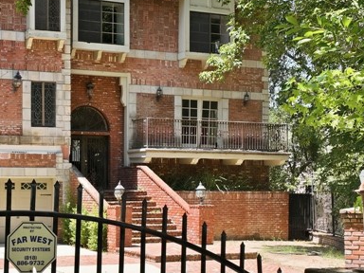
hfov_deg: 29.2
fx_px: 673
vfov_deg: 22.8
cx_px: 45
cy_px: 182
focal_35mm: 64
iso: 200
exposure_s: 1/800
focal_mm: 12.3
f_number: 2.8
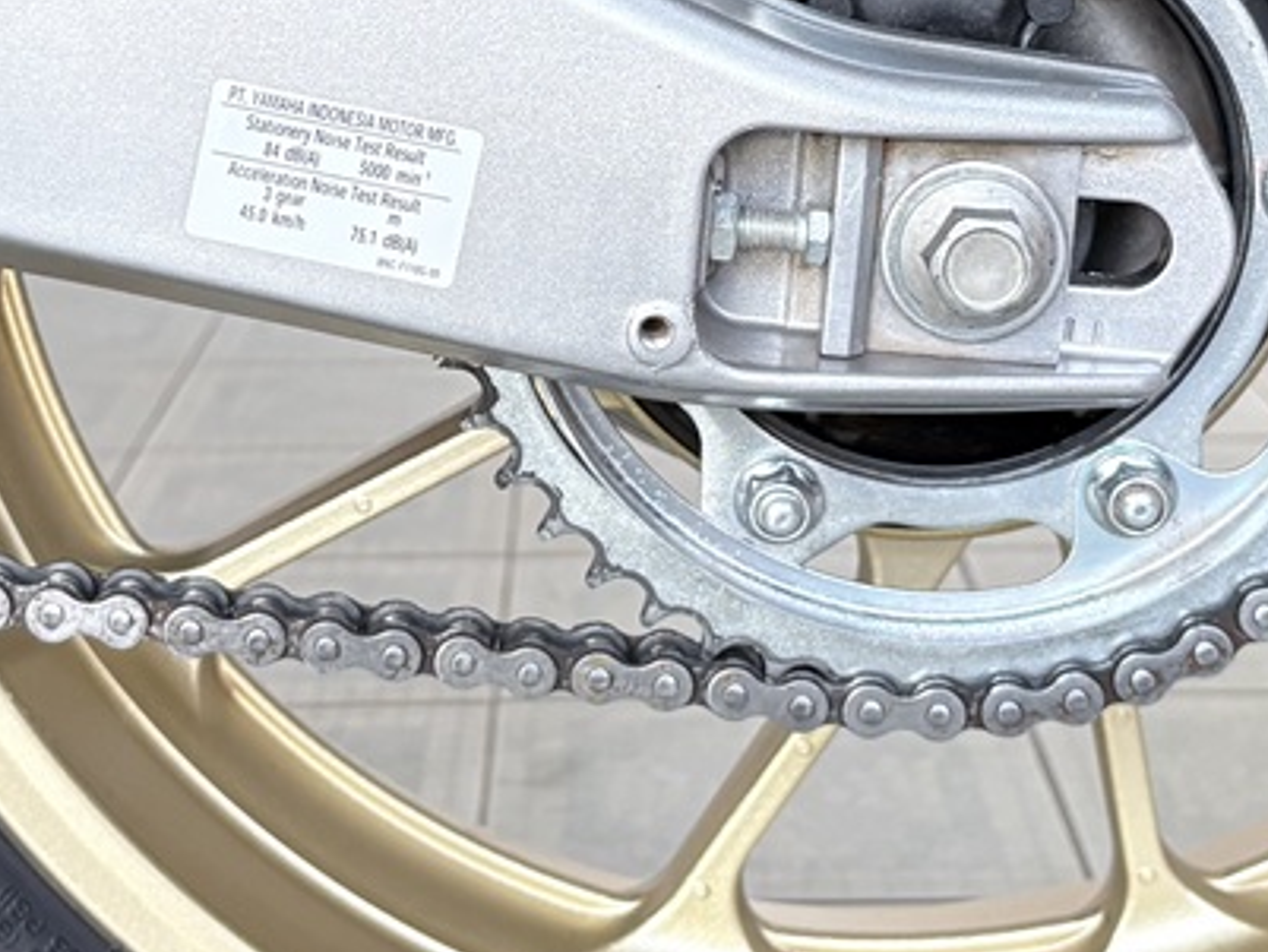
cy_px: 13
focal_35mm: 83
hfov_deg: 23.5
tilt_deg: -5.6
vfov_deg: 17.4
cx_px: 528
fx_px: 3041
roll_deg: +1.1
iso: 125
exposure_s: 1/122
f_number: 1.6
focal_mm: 5.96
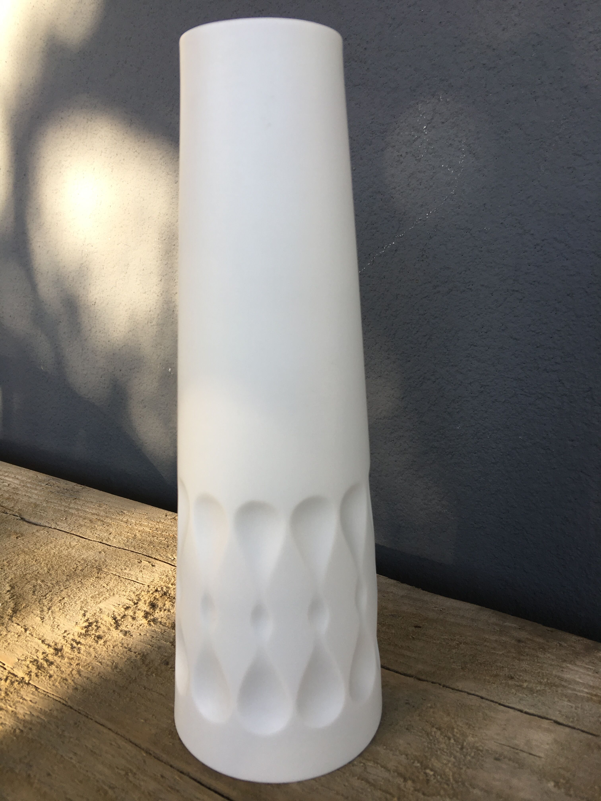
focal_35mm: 29
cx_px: 300
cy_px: 400
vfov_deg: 61.7
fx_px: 671
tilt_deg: -12.8
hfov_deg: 48.2
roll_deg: -0.7
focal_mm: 4.15
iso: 25
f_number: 2.2
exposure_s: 1/159
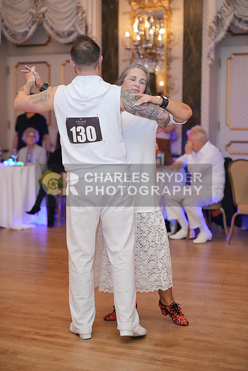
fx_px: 651
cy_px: 186
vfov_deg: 31.9
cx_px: 124
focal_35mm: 63
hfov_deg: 21.6
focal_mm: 63
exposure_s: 1/250
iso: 5000
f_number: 2
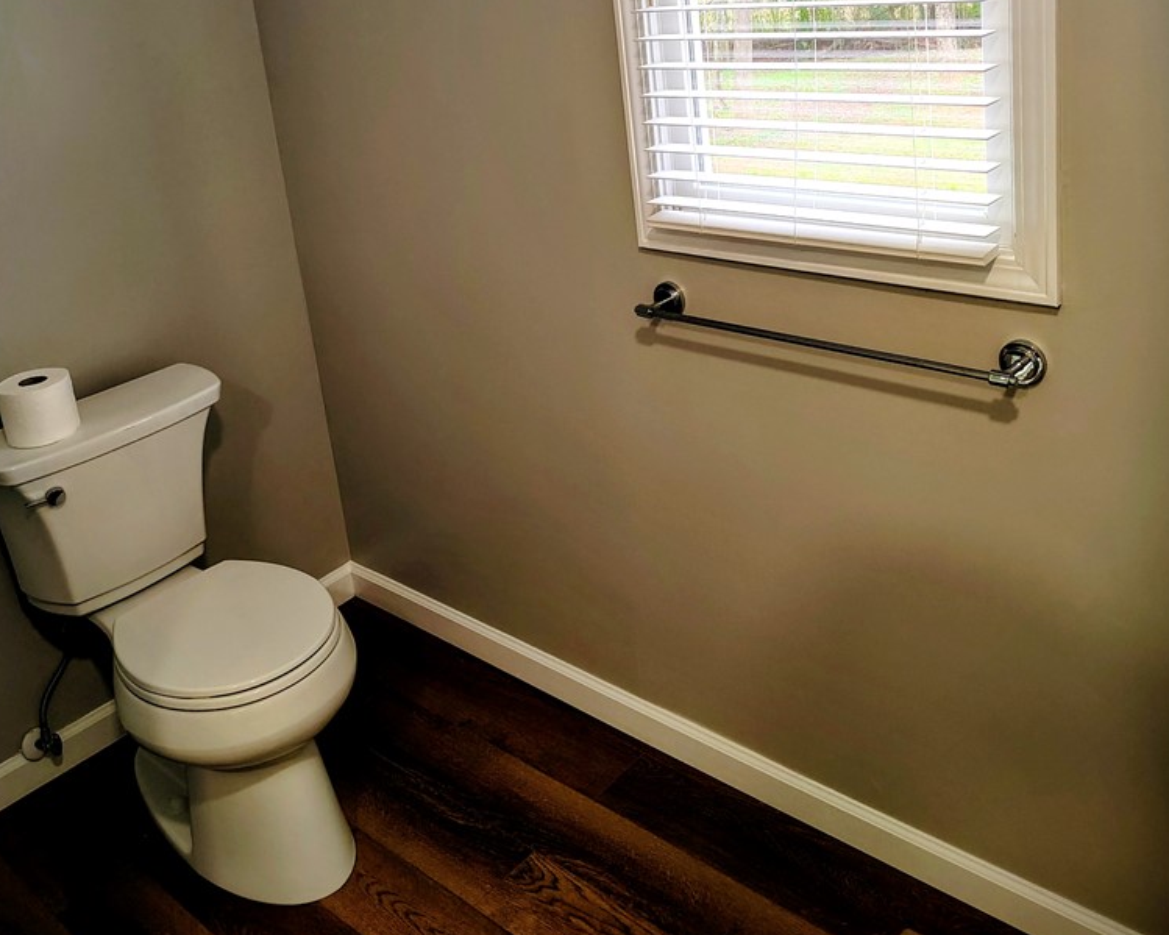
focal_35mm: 32
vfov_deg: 43.9
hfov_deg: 55.7
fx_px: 1107
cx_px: 589
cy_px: 205
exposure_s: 1/120
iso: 1138
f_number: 1.8
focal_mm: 5.56
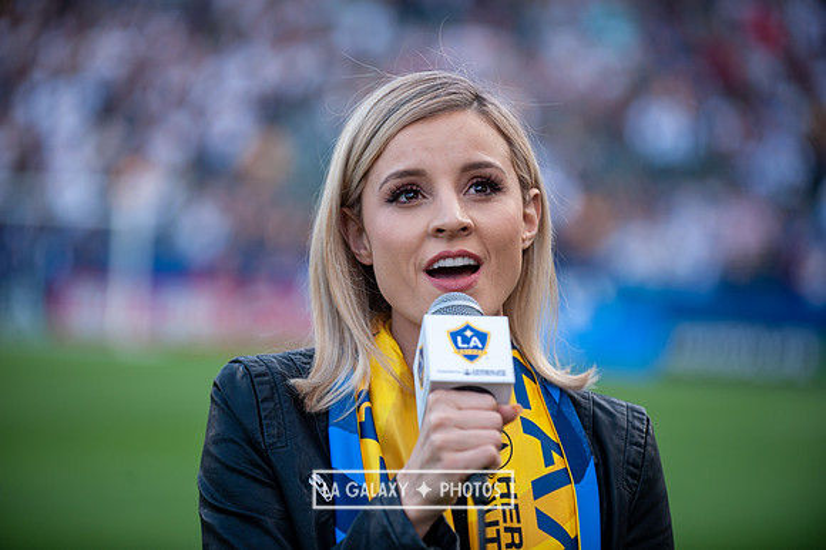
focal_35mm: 135
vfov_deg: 10.1
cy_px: 275
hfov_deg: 15.2
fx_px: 3096
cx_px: 413
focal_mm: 135
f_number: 2.8
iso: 250
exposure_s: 1/400
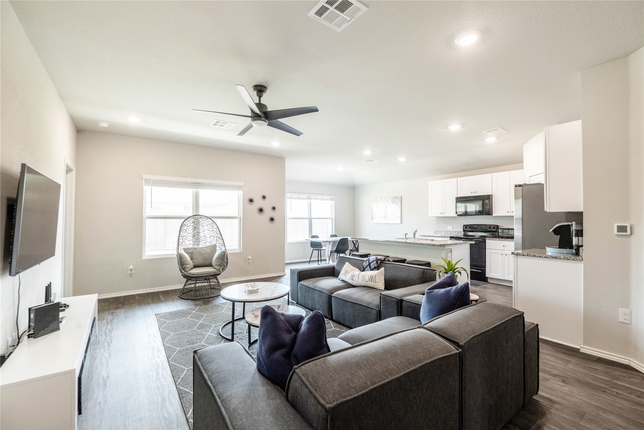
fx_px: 268
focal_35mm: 15
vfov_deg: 77.3
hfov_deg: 100.4
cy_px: 215
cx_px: 322
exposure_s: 1/50
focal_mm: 10
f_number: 4
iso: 400
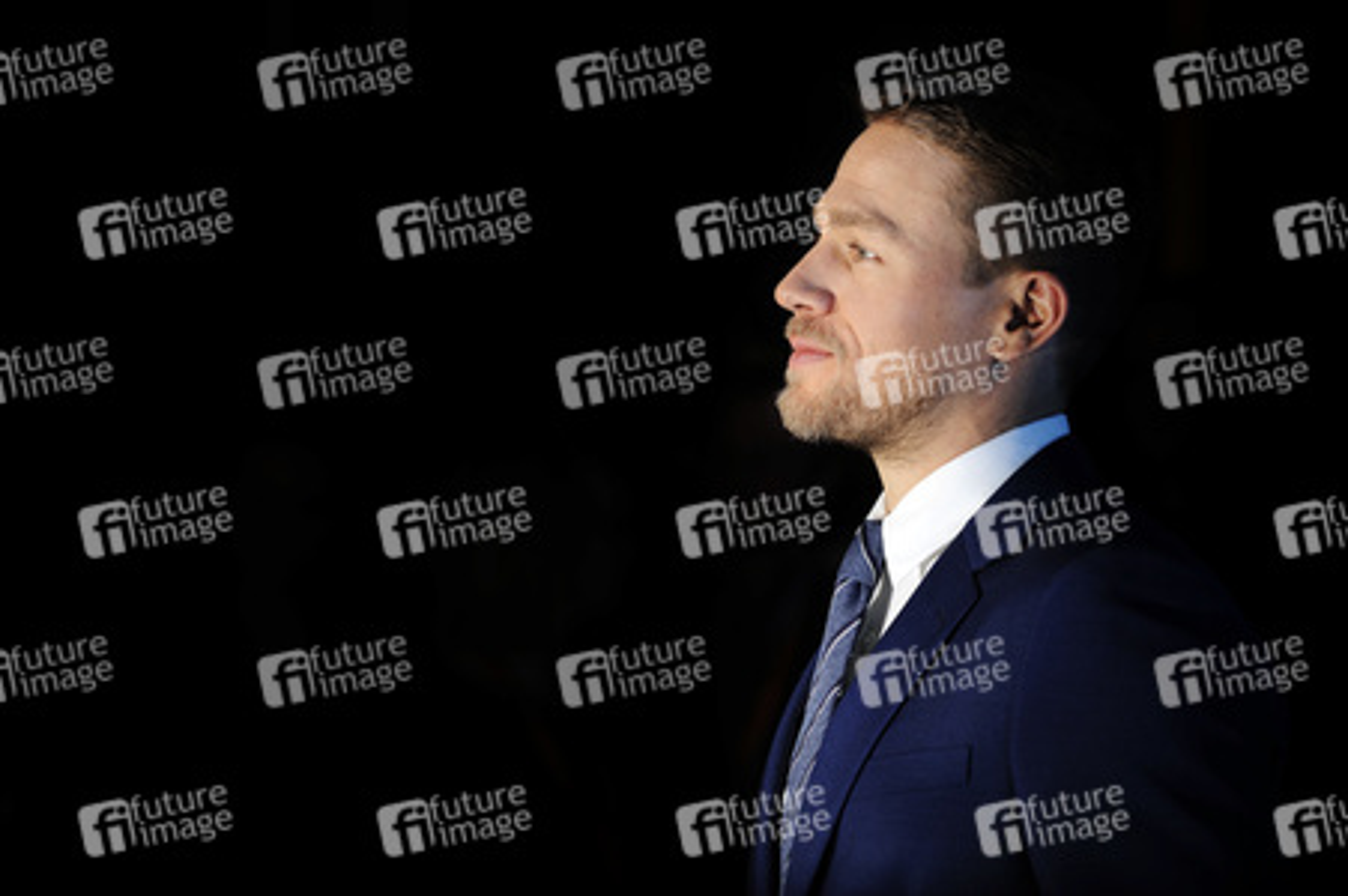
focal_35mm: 200
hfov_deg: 10.3
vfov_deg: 6.9
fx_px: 7483
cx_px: 674
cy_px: 448
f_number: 6.3
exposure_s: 1/320
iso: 200
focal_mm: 200
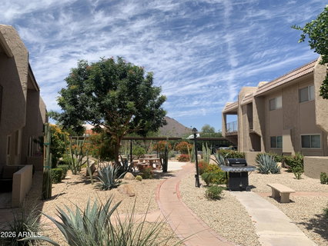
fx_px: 246
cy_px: 123
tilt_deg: +6.3
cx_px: 164
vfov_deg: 53.1
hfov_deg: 67.3
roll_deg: -0.5
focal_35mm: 26
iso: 25
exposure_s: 1/3086
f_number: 1.8
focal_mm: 4.25
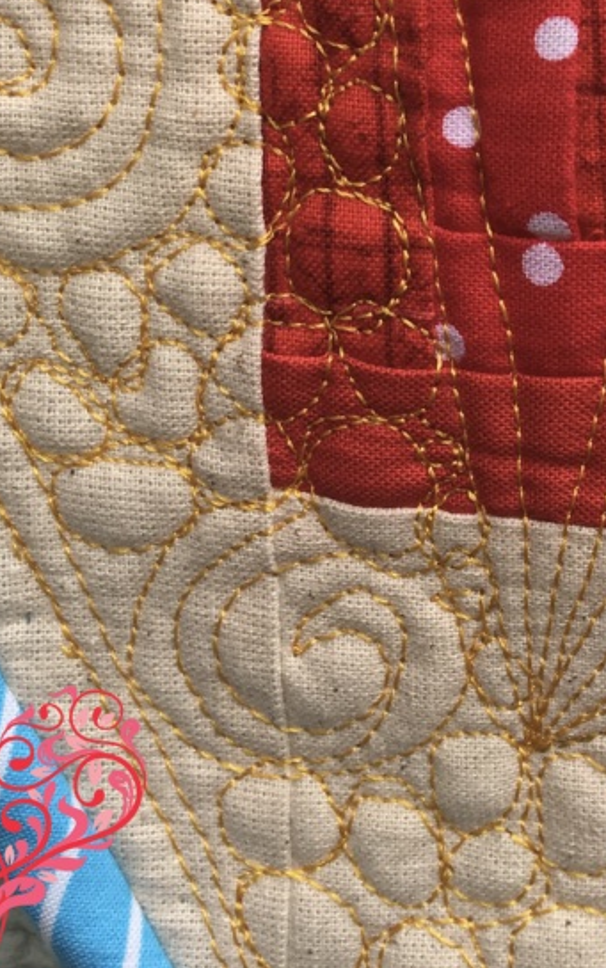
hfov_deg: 16.3
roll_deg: -3.9
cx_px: 706
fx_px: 2033
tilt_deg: -8.5
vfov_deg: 24.8
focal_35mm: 77
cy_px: -120
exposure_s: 1/103
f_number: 2.2
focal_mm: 4.15
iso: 25
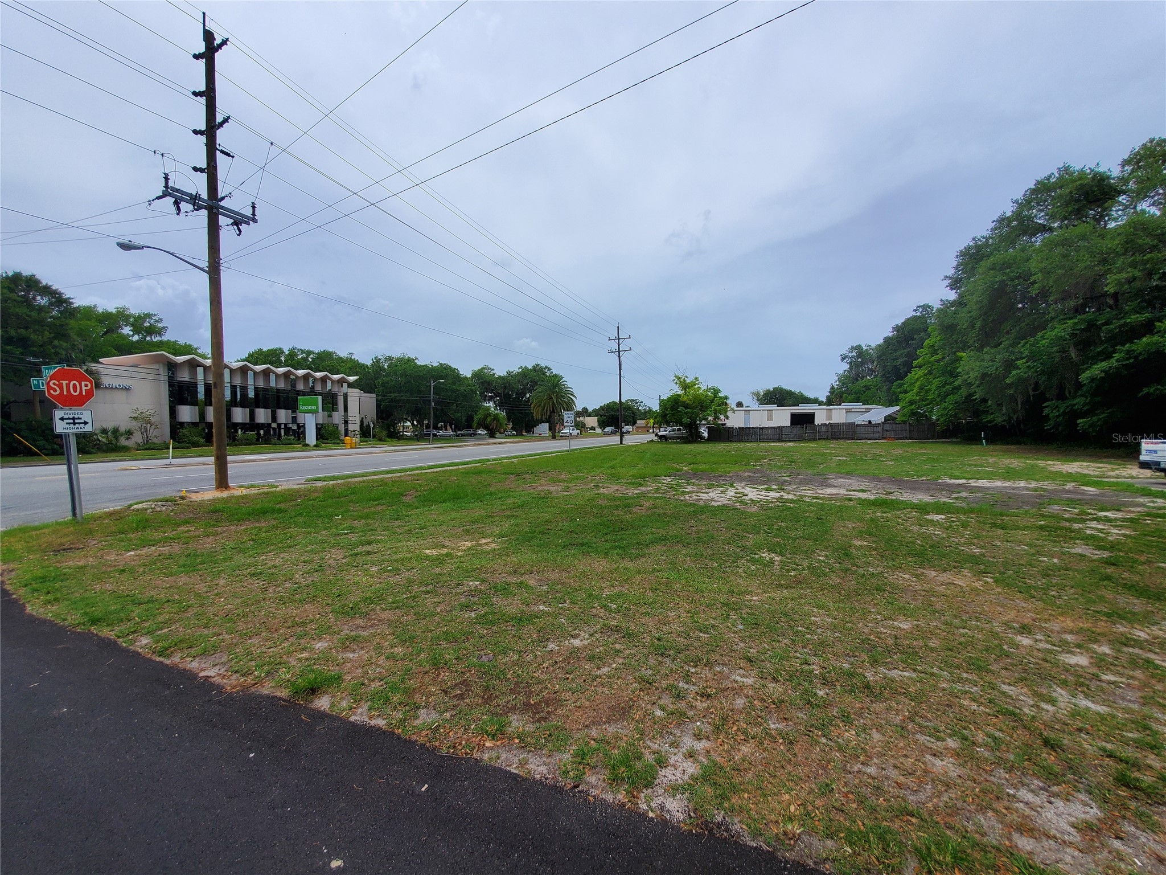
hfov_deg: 106.2
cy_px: 438
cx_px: 583
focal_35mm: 13
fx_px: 438
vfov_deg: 89.9
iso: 50
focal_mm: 1.8
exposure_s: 1/1755
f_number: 2.2
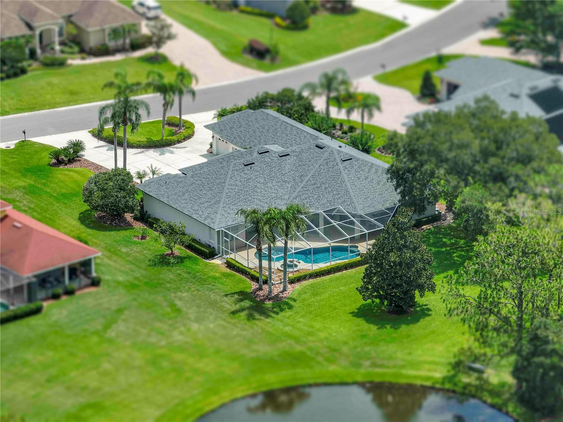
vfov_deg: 9.2
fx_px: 2619
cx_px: 282
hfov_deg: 12.3
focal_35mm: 161
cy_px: 211
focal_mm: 29.85
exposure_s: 1/240
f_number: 4.4
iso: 100
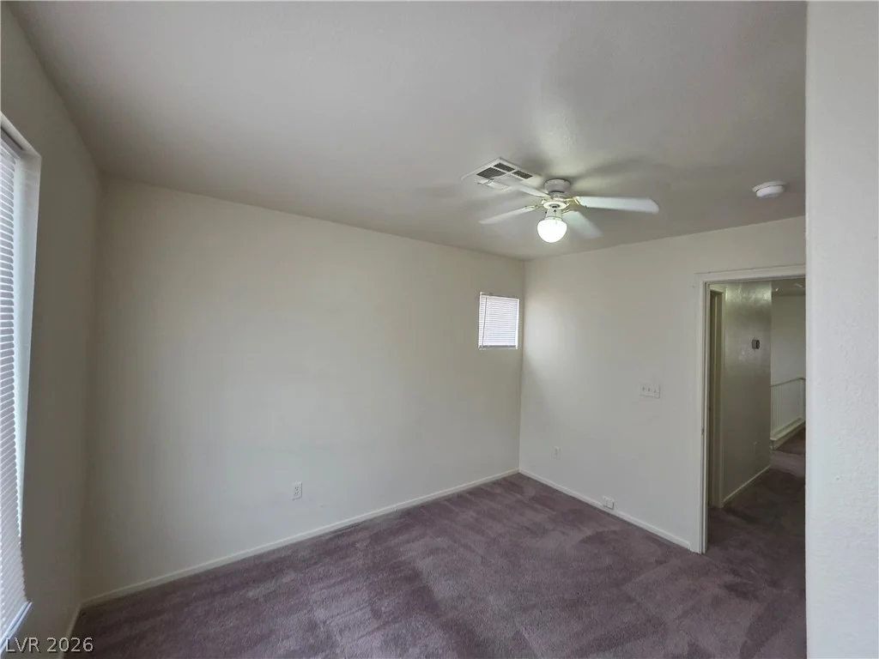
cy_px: 330
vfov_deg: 89.9
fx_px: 330
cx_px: 440
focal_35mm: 13
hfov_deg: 106.2
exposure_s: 1/120
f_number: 1.9
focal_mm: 2.2
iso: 125
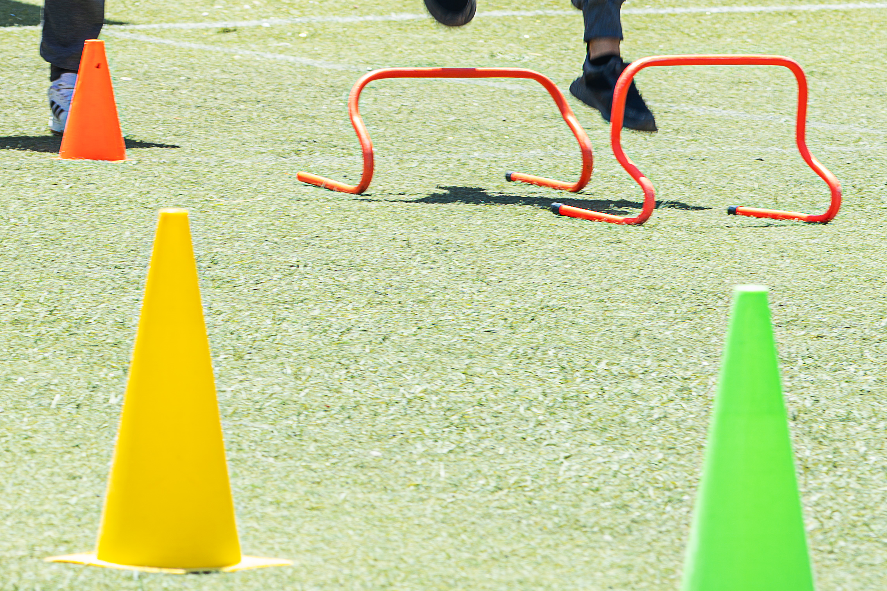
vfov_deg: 3.8
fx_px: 8771
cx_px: -674
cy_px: -262
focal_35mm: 356
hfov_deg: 5.7
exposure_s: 1/125
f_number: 5.6
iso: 50
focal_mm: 85
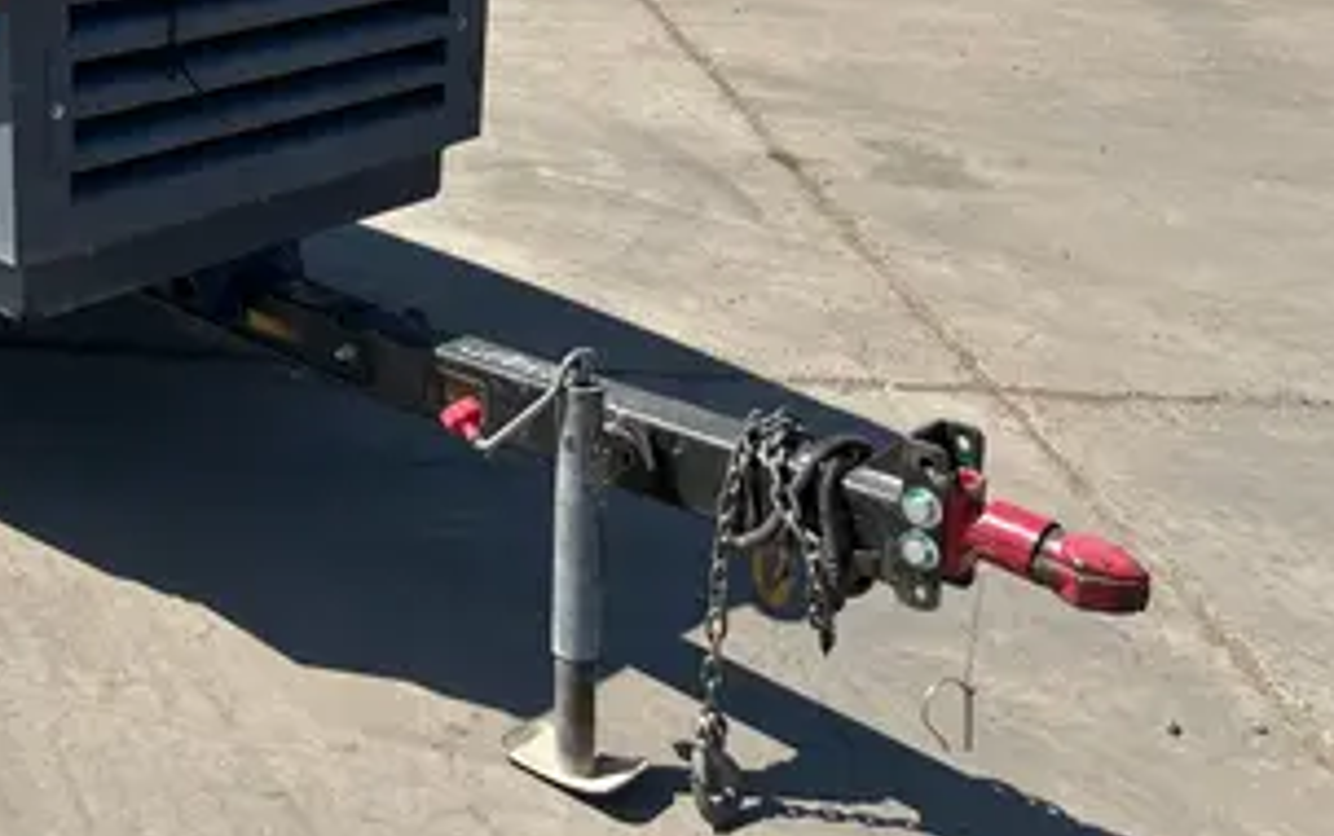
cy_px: 95
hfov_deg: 37.6
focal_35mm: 50
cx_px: 128
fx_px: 1819
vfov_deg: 25.2
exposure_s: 1/4831
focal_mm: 5.7
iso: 50
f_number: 1.5
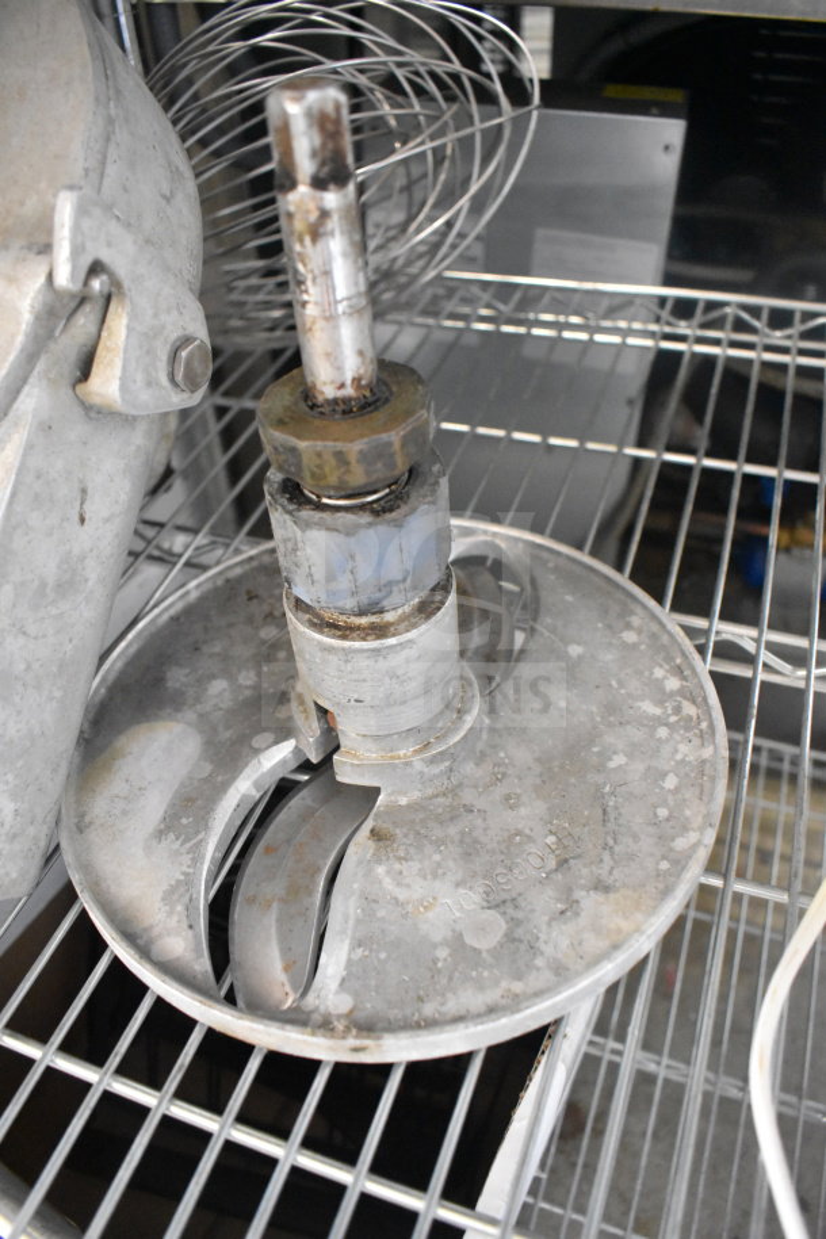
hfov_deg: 47.9
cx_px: 413
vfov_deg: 67.4
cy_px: 620
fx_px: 929
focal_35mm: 27
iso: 7200
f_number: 3.5
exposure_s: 1/30
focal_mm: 18
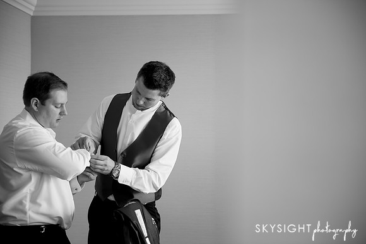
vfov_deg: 21.9
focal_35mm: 62
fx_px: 630
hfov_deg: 32.4
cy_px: 122
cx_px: 183
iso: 400
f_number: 2.8
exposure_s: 1/160
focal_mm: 62
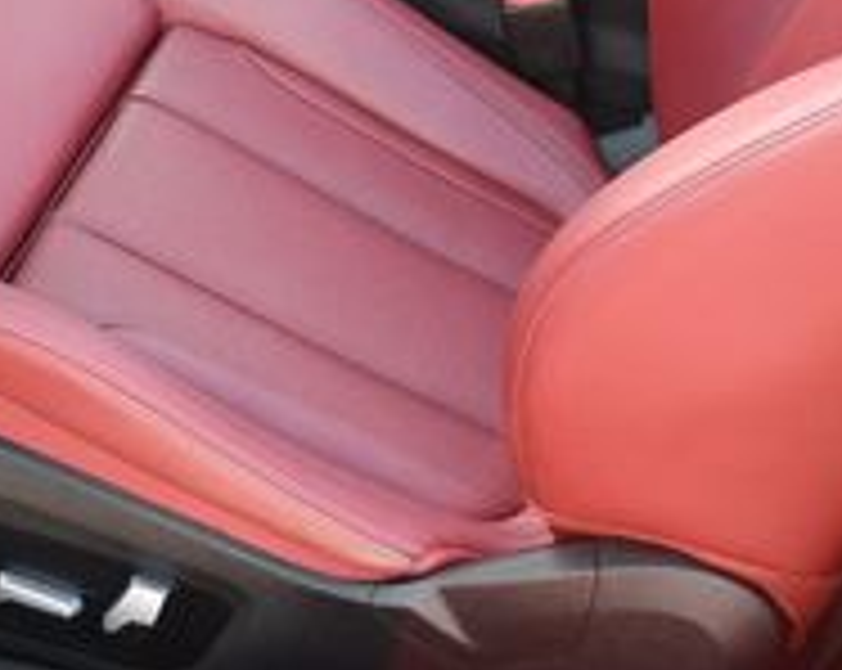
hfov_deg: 16.6
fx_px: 2886
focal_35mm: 116
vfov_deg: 13.0
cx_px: 374
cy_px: -85
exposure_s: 1/250
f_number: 3.5
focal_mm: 18
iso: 500
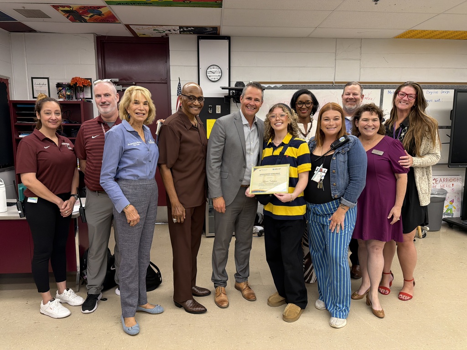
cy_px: 175
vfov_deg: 56.8
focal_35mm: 24
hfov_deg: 71.6
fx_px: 324
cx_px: 234
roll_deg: +0.2
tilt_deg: -7.6
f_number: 1.78
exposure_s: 1/120
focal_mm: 6.76
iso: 200
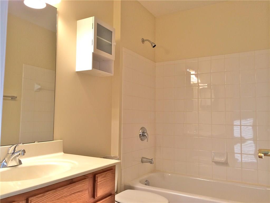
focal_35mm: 30
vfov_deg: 46.8
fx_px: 234
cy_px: 102
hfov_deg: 60.0
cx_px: 135
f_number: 2.2
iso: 50
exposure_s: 1/40
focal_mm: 4.12
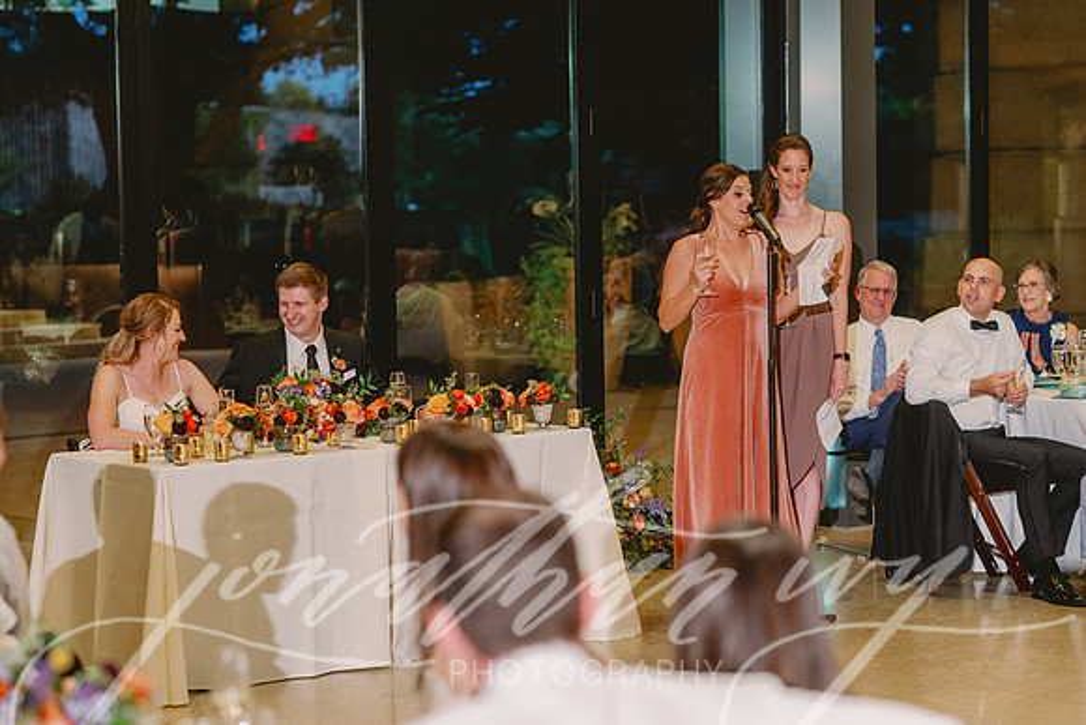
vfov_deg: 16.1
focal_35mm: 85
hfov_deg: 23.9
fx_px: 2569
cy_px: 362
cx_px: 543
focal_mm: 85
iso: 2000
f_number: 2.8
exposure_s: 1/160
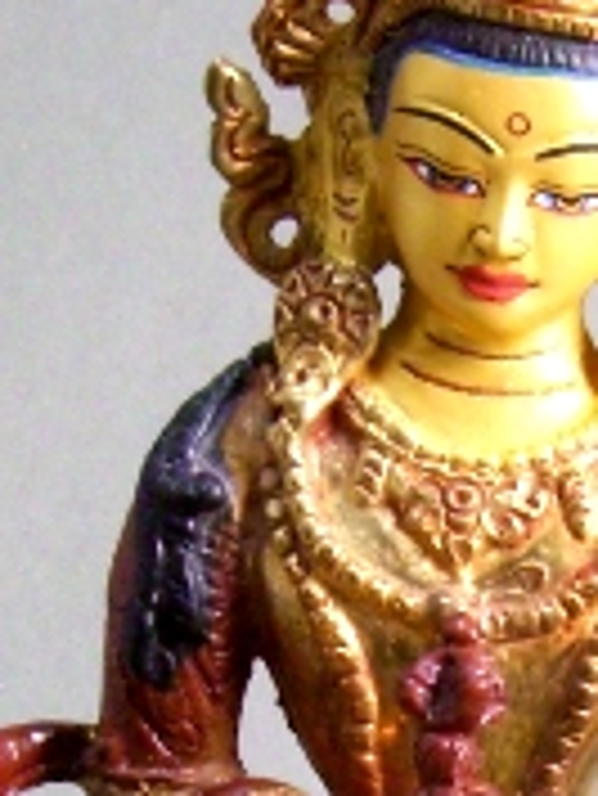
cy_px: 751
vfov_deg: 15.1
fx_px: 2968
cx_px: 513
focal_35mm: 129
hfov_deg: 11.4
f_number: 2.8
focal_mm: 7.9
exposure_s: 1/80
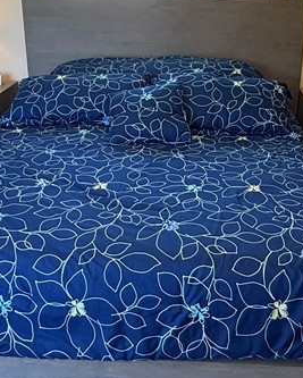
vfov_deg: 43.3
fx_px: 470
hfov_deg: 35.6
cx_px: 182
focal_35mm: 42
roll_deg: -1.3
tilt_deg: -19.8
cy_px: 131
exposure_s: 1/120
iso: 250
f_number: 2.2
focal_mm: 2.22
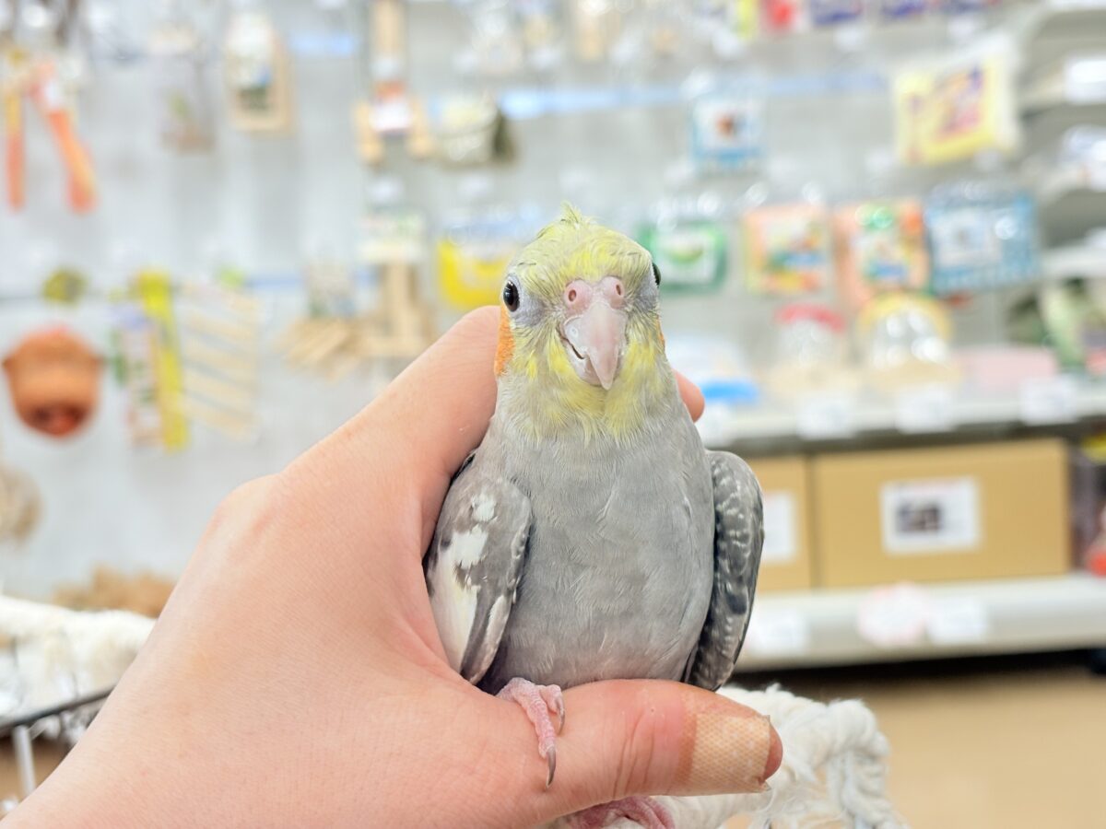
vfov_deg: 28.0
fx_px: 1661
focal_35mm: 52
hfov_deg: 36.8
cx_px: 553
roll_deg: +4.9
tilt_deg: -5.9
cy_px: 414
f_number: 1.6
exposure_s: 1/50
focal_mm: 5.96
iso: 50
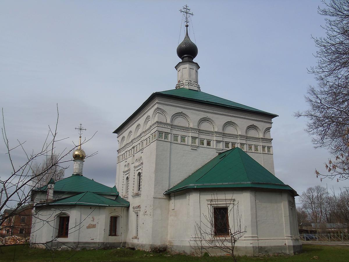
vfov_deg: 48.2
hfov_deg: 61.7
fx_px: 292
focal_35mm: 29
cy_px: 131
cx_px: 174
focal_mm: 5.2
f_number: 4.2
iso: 80
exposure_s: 1/1000
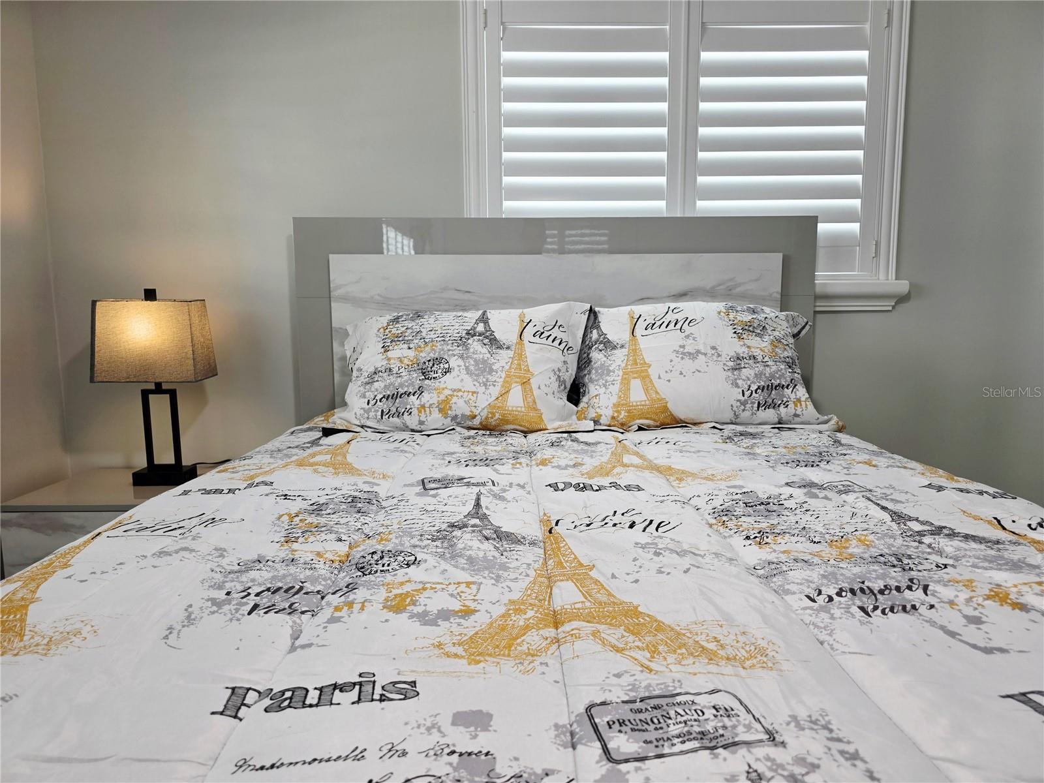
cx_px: 522
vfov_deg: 58.9
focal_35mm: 23
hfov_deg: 73.9
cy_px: 392
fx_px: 694
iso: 64
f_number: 1.7
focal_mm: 6.3
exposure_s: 1/101
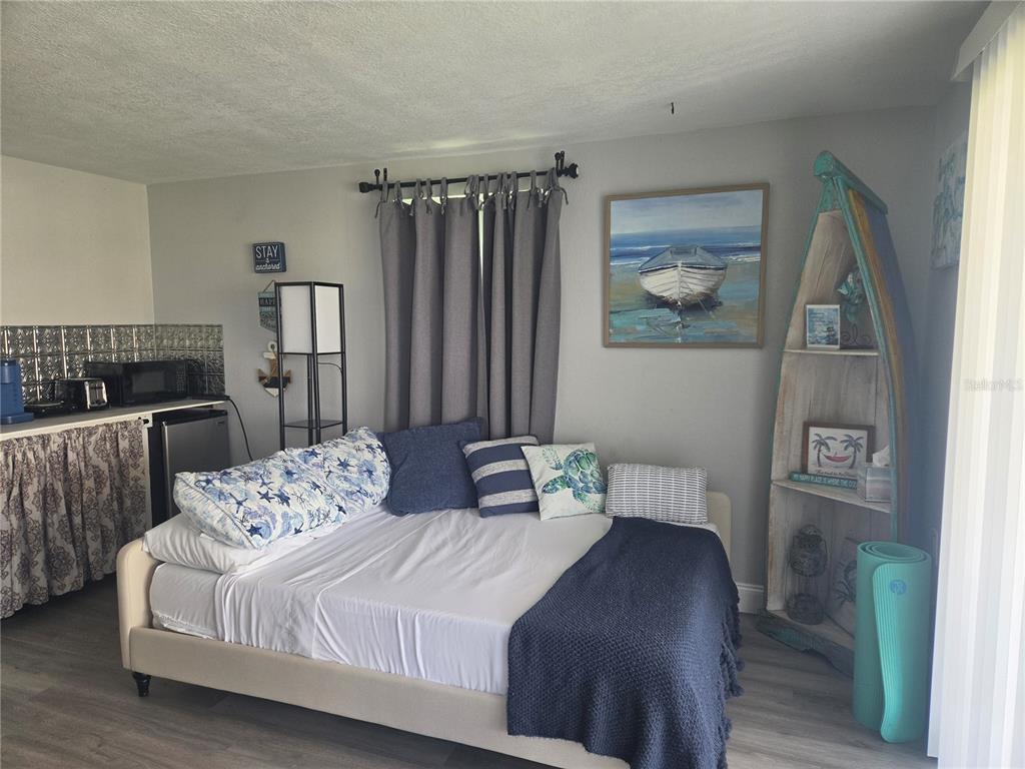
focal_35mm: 23
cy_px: 384
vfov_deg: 58.9
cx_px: 512
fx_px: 681
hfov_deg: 73.9
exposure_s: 1/180
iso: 125
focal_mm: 5.4
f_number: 1.8
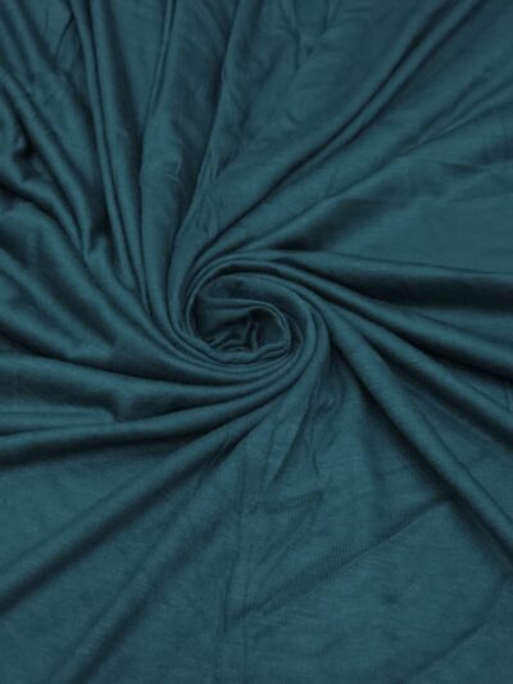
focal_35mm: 69
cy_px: 342
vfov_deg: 28.2
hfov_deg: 21.3
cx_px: 256
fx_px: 1363
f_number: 2.4
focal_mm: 7.9
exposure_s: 1/50
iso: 250
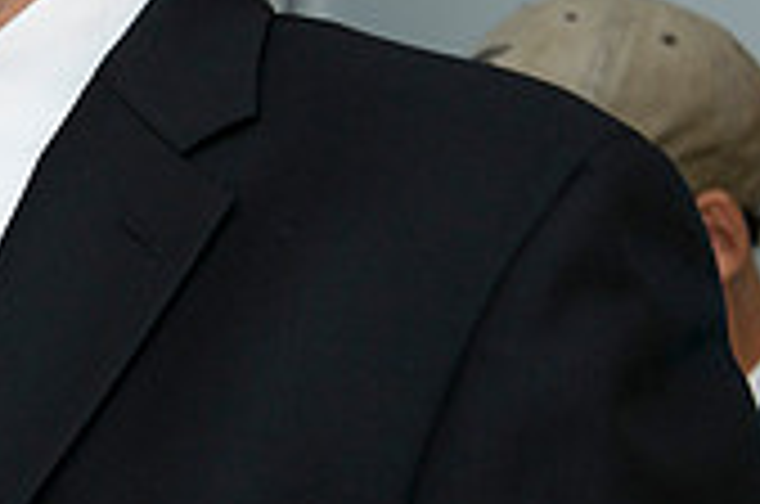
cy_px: 216
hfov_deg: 12.3
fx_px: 3477
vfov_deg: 8.3
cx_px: -81
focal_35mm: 165
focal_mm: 48
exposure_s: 1/50
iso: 640
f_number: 5.6
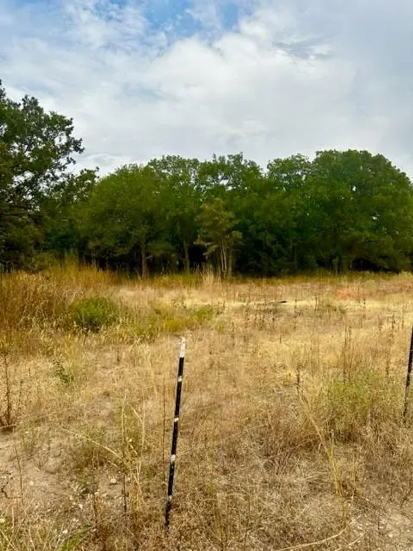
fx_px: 382
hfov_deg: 56.8
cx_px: 206
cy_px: 276
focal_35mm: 24
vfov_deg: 71.6
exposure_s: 1/3472
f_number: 1.78
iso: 80
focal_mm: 6.86
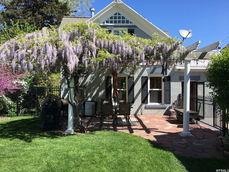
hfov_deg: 61.7
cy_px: 86
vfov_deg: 48.2
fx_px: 192
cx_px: 114
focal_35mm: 29
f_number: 2.2
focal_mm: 4.15
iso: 25
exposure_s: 1/916
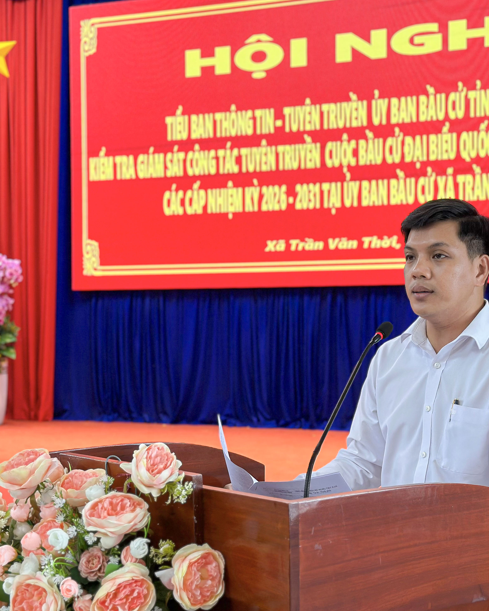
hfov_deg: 24.2
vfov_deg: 30.0
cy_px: 304
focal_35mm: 63
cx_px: 269
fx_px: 1140
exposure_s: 1/120
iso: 125
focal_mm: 6.86
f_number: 1.78
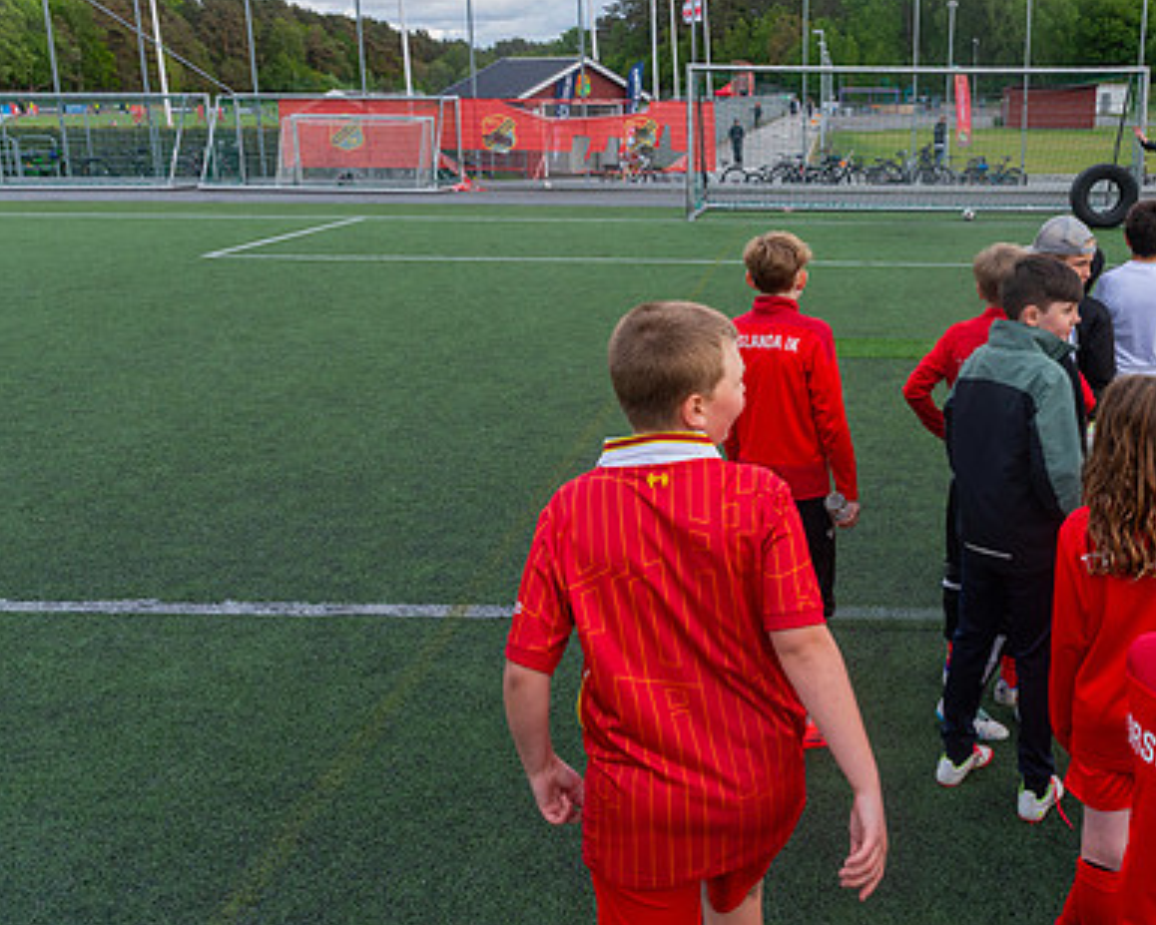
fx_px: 1198
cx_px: 818
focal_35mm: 35
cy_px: 418
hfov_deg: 50.1
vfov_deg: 42.2
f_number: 6.3
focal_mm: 24
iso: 720
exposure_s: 1/400
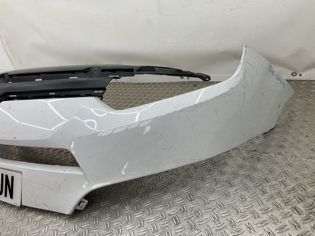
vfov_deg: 48.2
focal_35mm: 29
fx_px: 264
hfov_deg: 61.7
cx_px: 158
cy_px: 118
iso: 20
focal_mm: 3
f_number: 1.8
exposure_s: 1/120
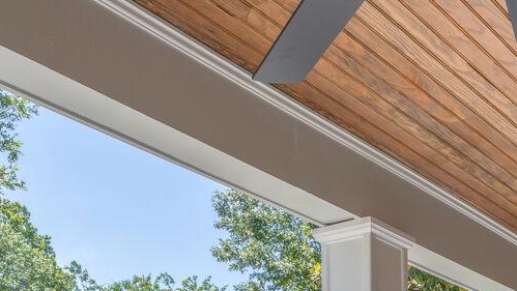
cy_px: 505
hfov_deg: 33.2
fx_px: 795
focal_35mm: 58
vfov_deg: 17.4
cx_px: 511
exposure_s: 1/160
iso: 200
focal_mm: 16
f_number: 8
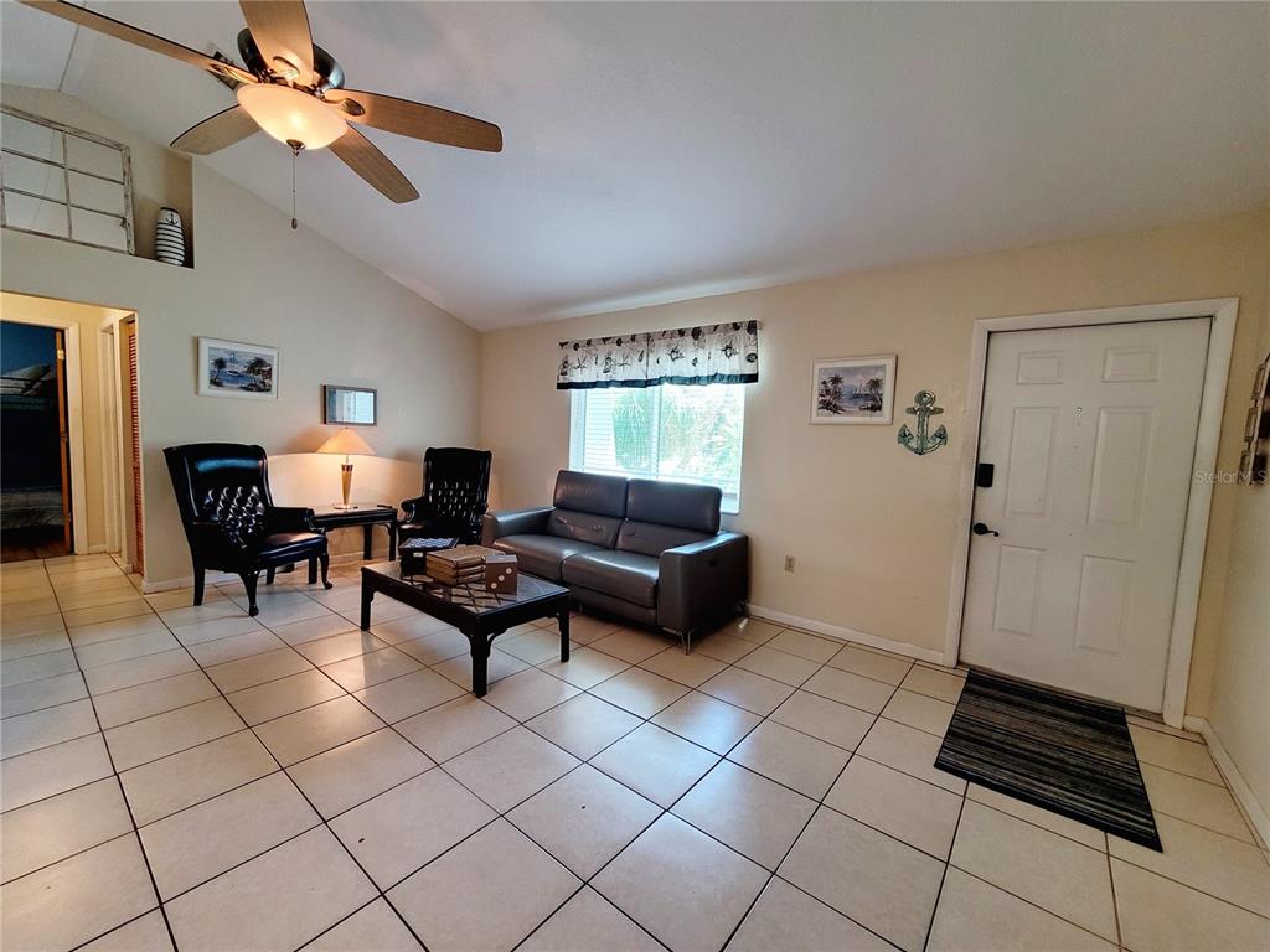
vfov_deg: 89.9
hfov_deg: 106.2
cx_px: 635
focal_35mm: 13
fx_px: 477
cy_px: 476
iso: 200
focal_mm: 2.2
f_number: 2.2
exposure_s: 1/60.2
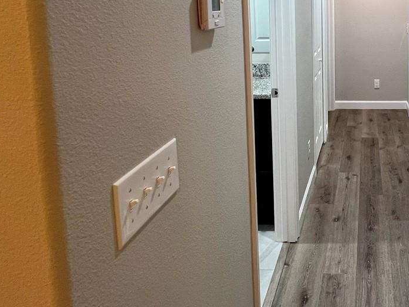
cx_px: 353
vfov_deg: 43.3
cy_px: 38
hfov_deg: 53.9
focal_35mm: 30
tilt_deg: -4.9
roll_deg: +0.2
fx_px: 355
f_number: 1.8
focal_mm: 1.57
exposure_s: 1/60
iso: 160
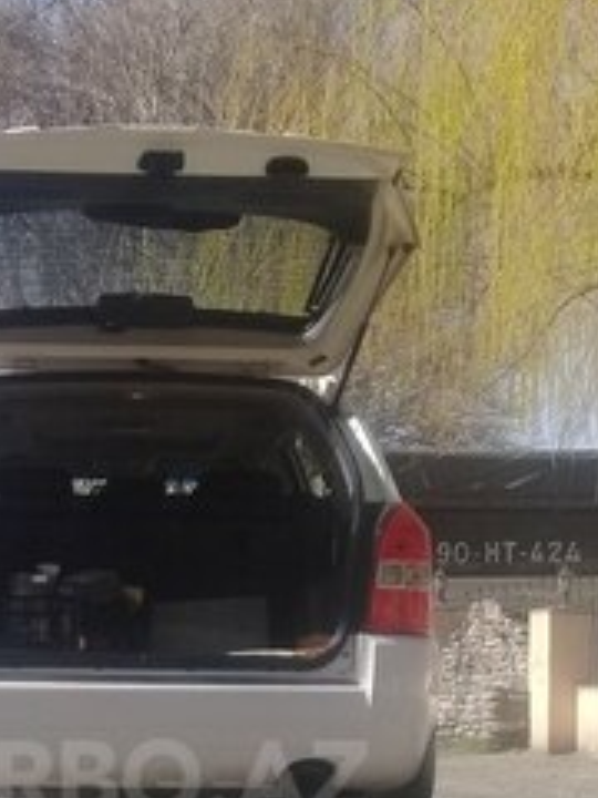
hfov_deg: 22.6
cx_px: 113
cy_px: 778
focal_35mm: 64
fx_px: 1474
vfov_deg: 28.6
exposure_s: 1/984
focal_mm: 3.3
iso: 50
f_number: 2.2
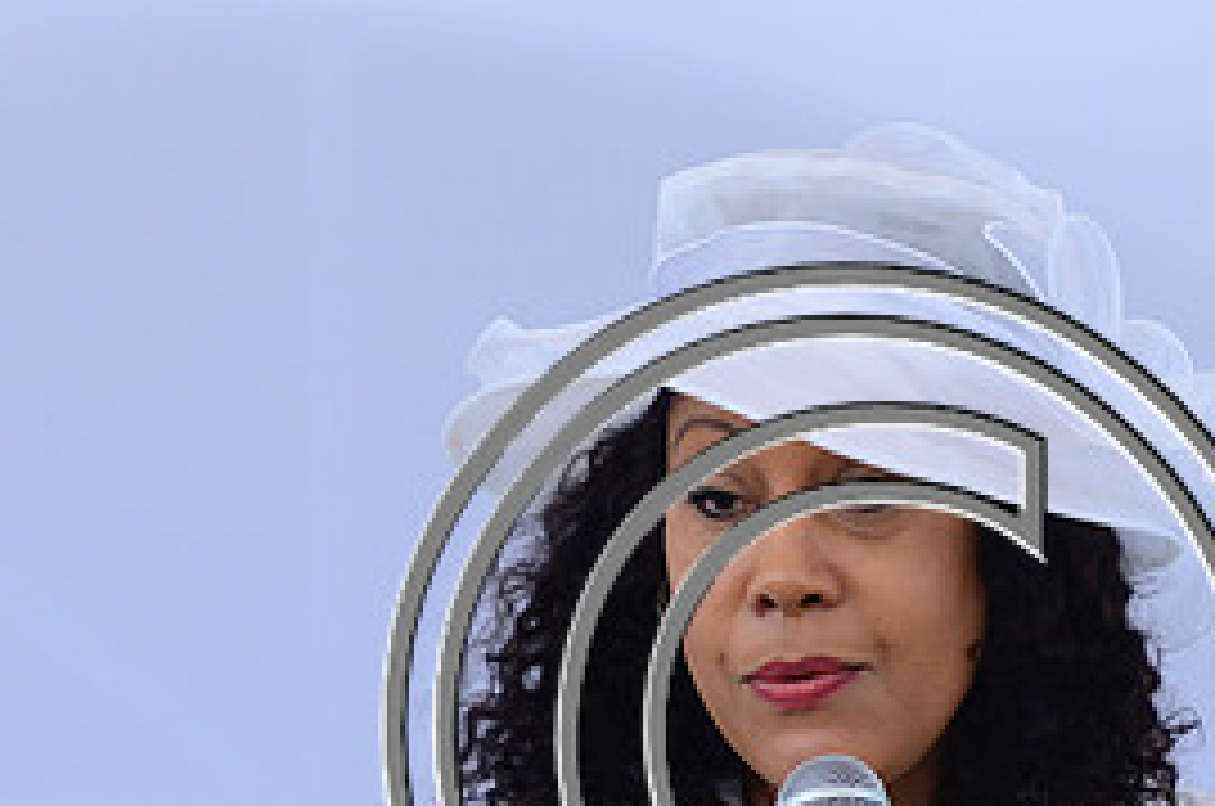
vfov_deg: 3.1
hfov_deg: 4.7
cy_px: 725
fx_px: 14658
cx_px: 846
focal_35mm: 435
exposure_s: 1/250
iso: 800
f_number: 2.8
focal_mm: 135
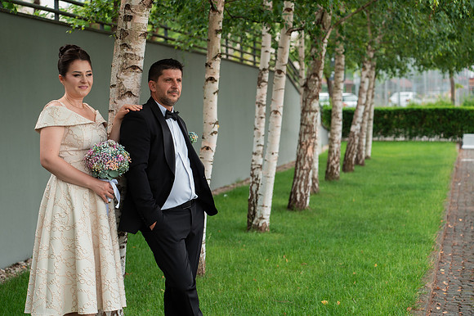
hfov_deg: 24.4
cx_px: 213
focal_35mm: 83
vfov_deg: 16.4
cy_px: 146
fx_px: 1097
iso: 200
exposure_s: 1/250
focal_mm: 75
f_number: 4
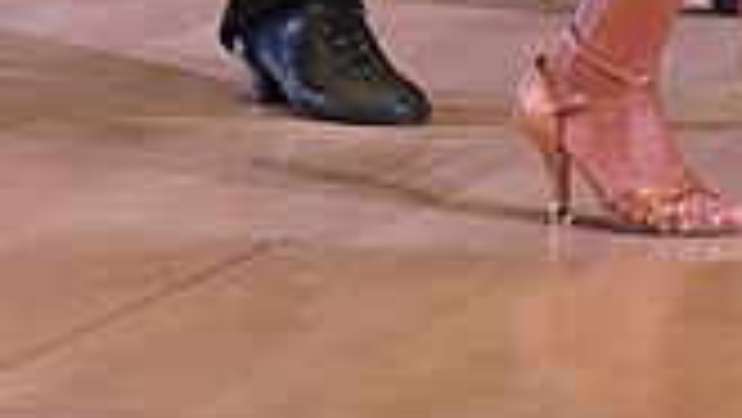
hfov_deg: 4.3
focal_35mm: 498
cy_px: -773
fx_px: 9803
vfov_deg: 2.4
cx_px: 798
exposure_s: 1/400
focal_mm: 135
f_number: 5
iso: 4000
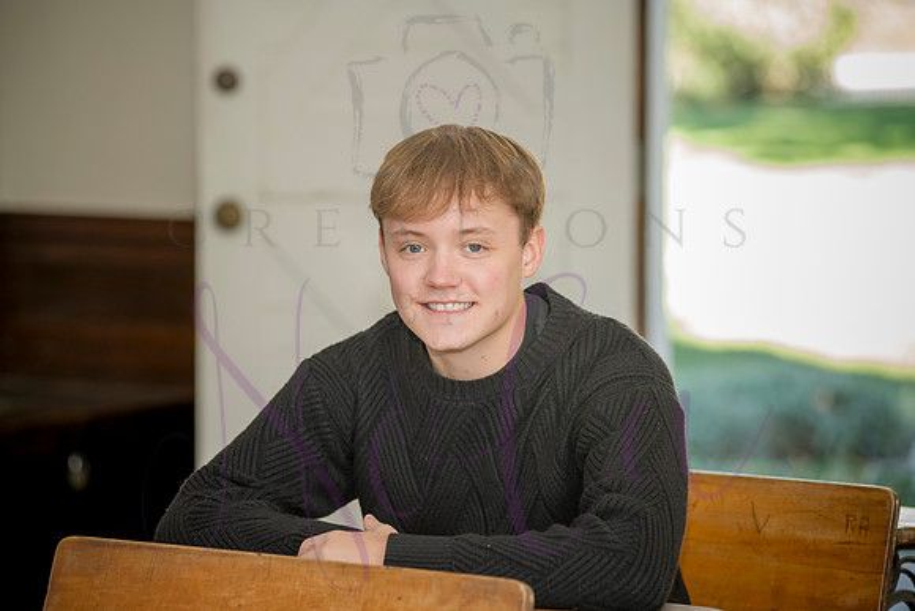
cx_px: 458
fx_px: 3178
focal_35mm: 125
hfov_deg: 16.4
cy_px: 306
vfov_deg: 11.0
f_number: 4
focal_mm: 125
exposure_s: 1/250
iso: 800
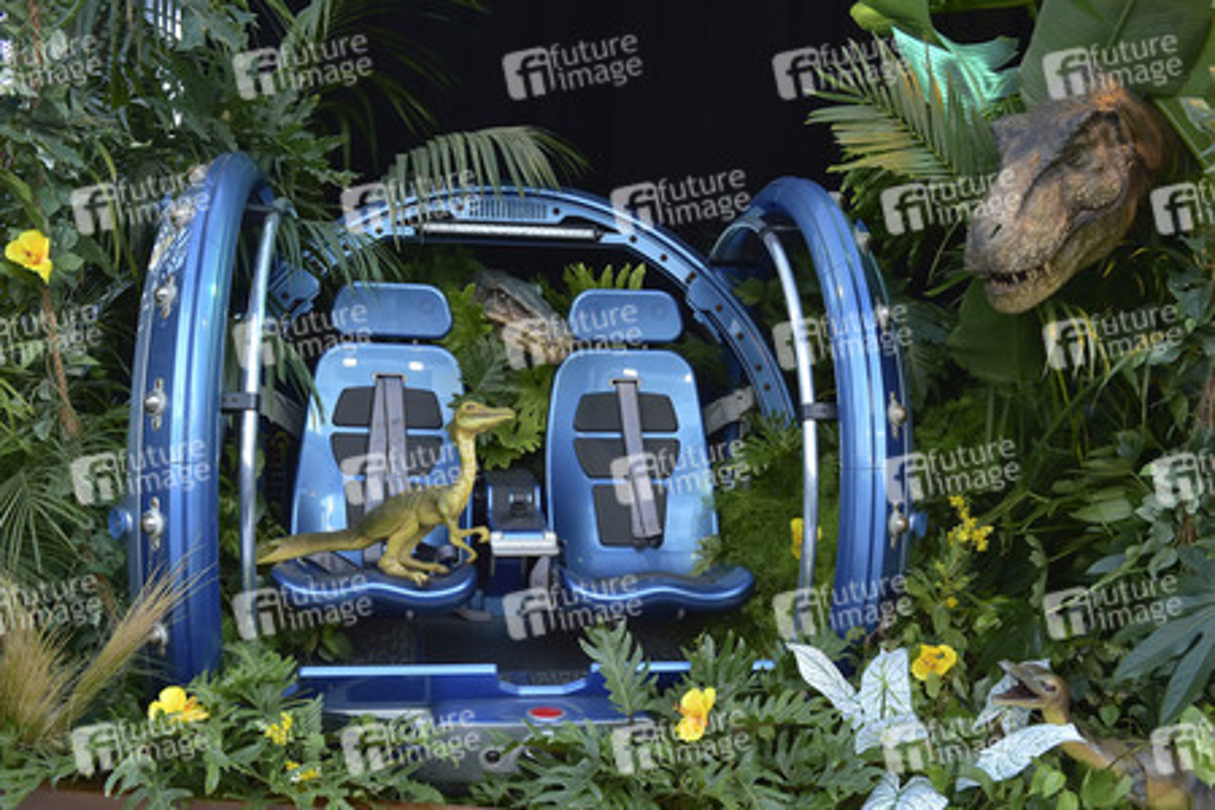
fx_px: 1181
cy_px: 405
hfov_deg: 54.4
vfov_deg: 37.9
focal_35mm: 35
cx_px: 608
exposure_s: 1/320
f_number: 6.3
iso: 320
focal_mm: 35
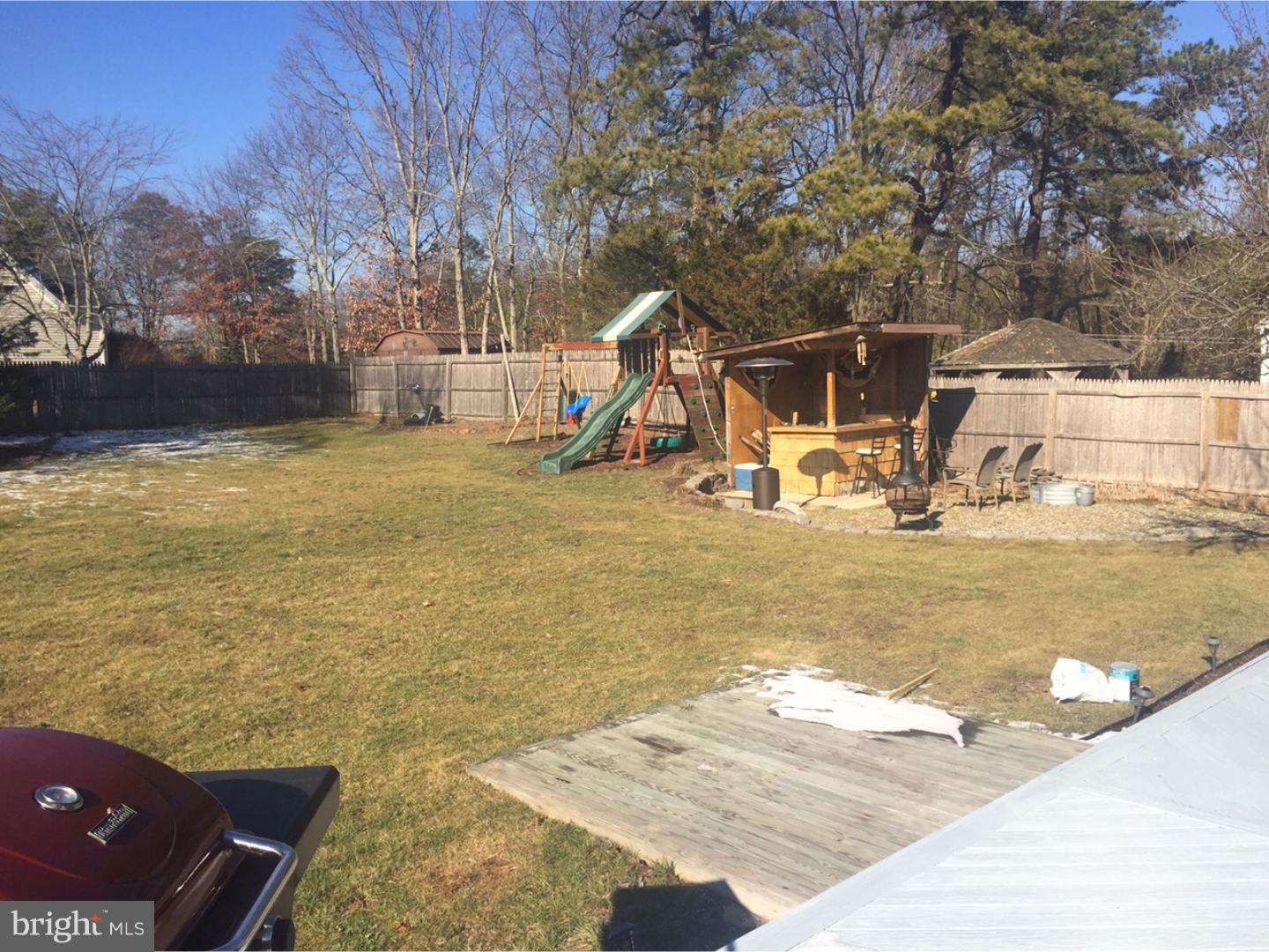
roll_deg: +1.3
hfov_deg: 61.7
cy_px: 476
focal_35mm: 29
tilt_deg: -5.5
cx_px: 634
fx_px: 1063
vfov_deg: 48.2
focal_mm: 4.15
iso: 32
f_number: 2.2
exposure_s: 1/1883
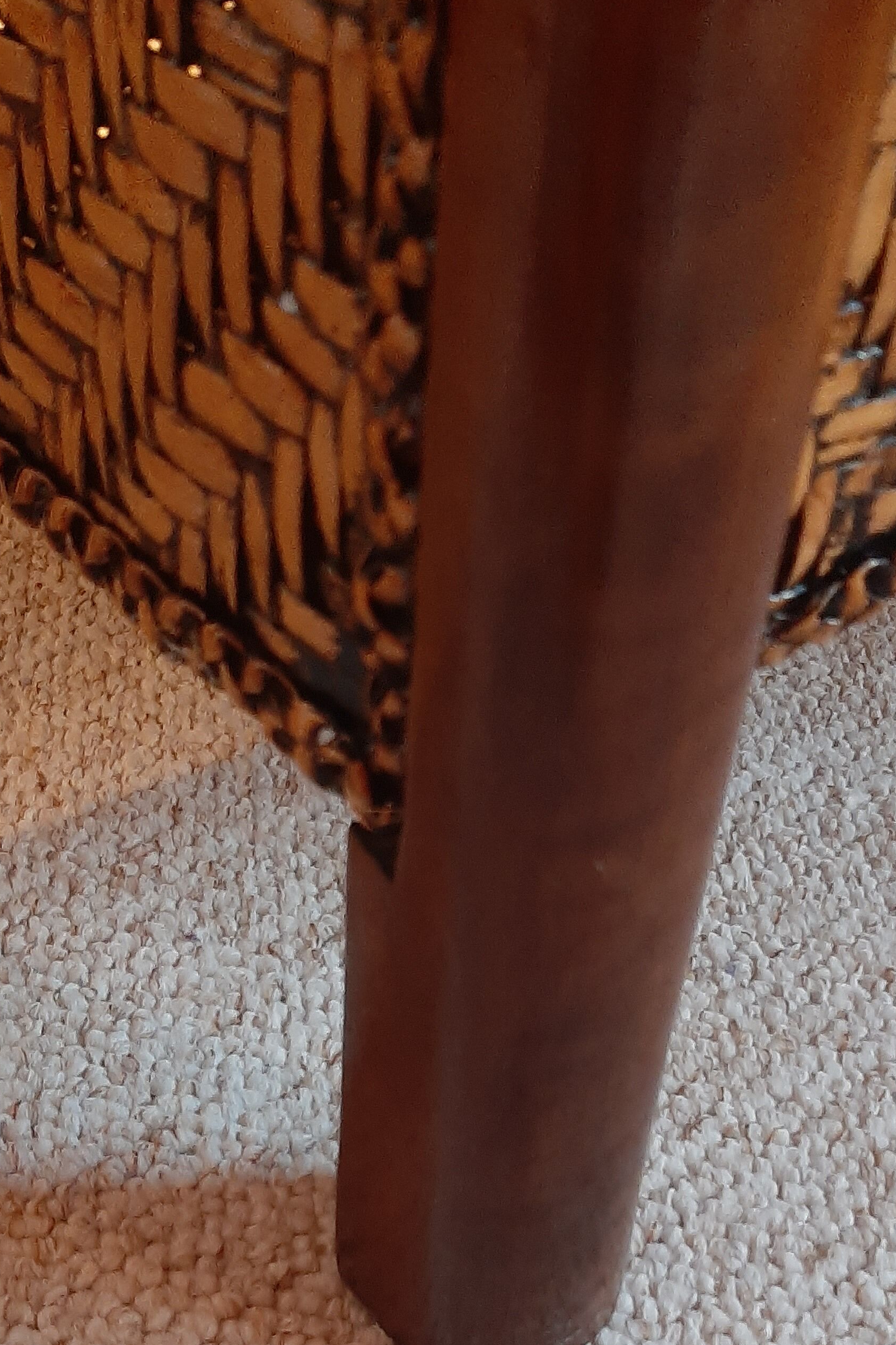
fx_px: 1606
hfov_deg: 31.0
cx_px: 574
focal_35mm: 43
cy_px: 1013
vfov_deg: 43.9
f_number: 1.7
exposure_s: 1/25
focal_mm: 3.93
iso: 320
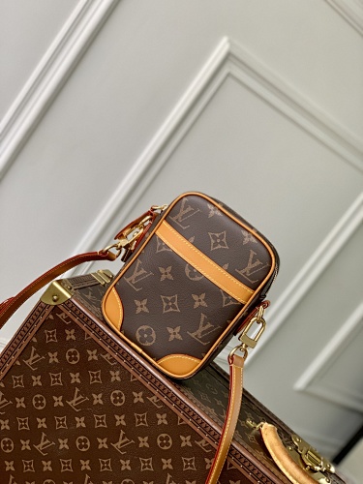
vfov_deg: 36.8
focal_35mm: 52
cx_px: 182
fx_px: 727
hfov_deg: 28.0
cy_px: 242
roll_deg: -36.5
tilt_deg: -11.6
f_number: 2.4
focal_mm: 6
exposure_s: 1/122
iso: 80
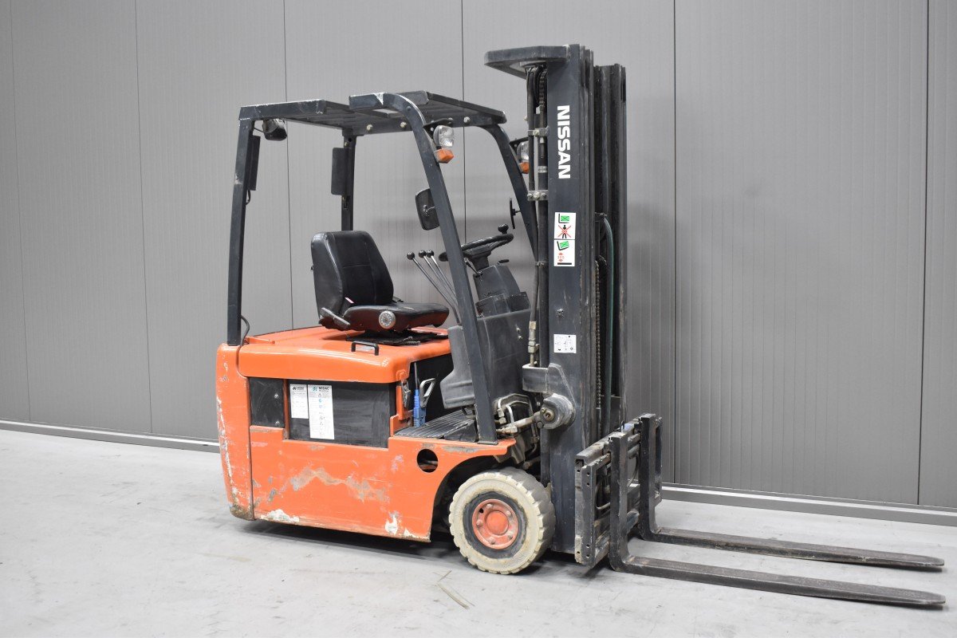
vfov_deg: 36.9
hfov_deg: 53.1
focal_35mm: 36
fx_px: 957
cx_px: 478
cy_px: 319
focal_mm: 24
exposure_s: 1/40
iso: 1600
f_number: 4.5
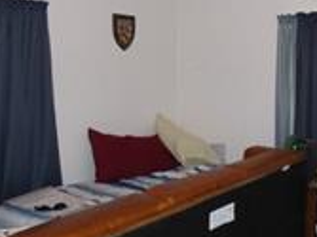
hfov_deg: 38.3
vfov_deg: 29.4
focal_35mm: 49
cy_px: 74
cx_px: 221
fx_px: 448
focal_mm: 4.3
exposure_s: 1/60
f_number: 4
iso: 800
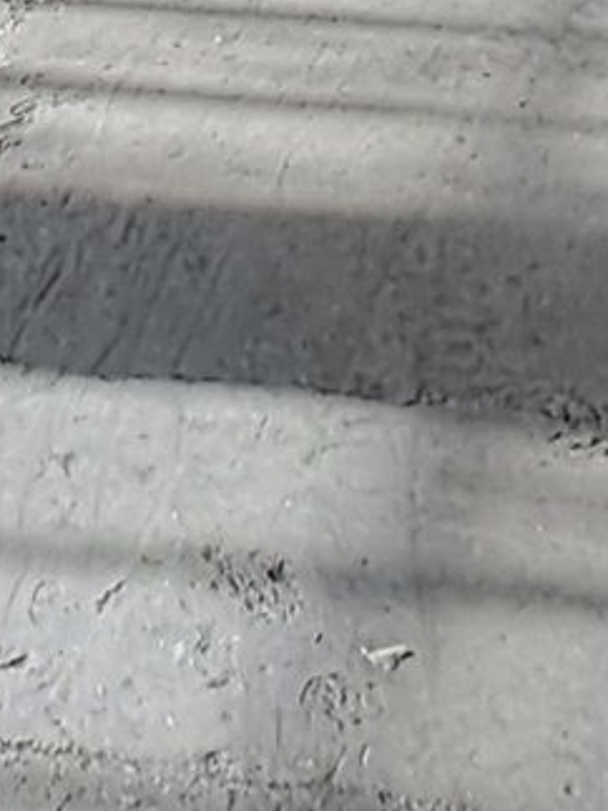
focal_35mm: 103
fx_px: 2414
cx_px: 289
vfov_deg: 15.1
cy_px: -856
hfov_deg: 14.4
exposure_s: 1/137
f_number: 2.2
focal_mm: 1.42
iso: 40
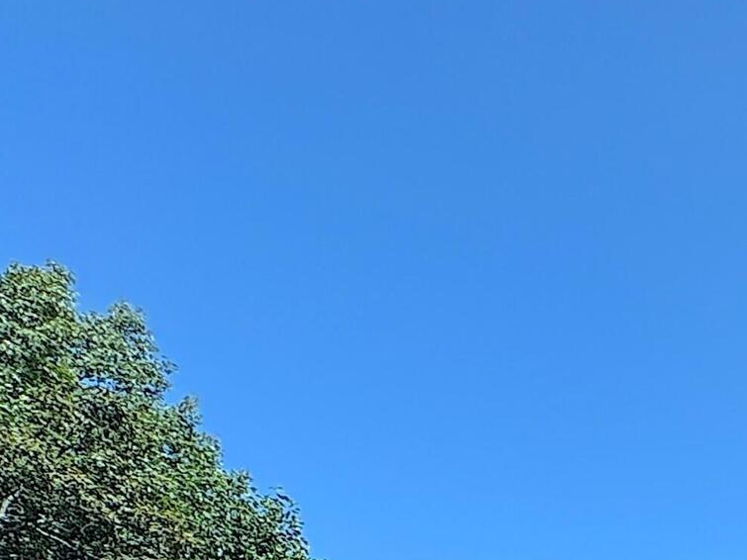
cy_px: 1048
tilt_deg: -1.9
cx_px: 1274
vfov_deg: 18.8
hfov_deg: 22.8
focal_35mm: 57
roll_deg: +2.1
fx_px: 1230
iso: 40
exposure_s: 1/1536
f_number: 2.2
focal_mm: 2.22
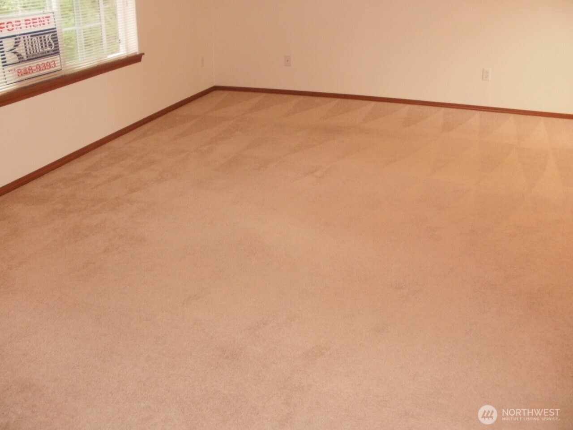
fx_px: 596
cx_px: 286
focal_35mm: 36
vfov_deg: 39.7
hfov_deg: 51.4
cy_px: 215
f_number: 3.5
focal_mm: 6.3
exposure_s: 1/30
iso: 160
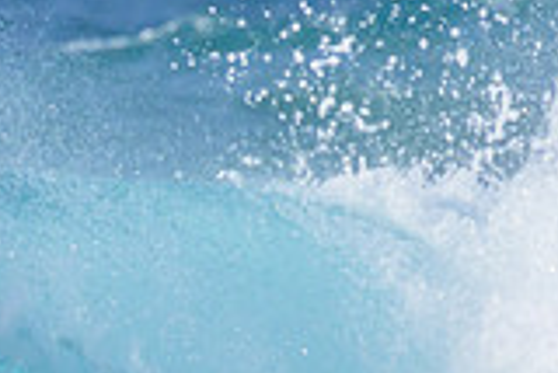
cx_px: -8
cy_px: 586
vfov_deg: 0.4
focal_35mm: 3734
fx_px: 57928
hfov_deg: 0.6
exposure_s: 1/2000
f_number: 11
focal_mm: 800
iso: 800
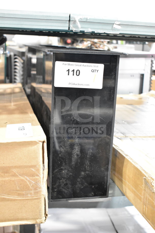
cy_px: 116
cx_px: 78
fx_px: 300
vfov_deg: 42.3
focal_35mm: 46
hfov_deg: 28.9
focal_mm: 31
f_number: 5.6
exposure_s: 1/125
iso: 6400
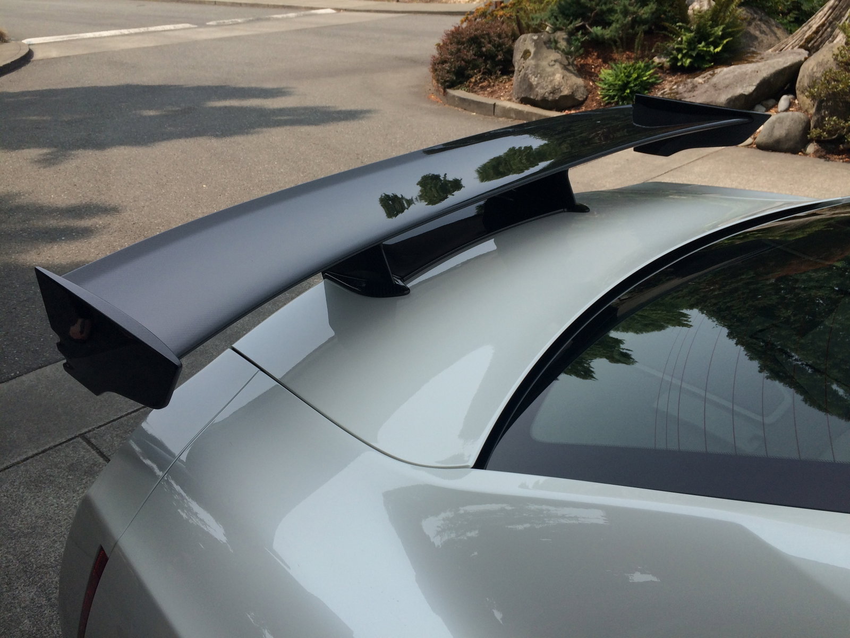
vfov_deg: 48.2
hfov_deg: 61.7
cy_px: 319
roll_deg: +2.4
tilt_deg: -27.8
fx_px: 712
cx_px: 425
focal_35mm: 29
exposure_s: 1/1642
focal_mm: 4.15
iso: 32
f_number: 2.2
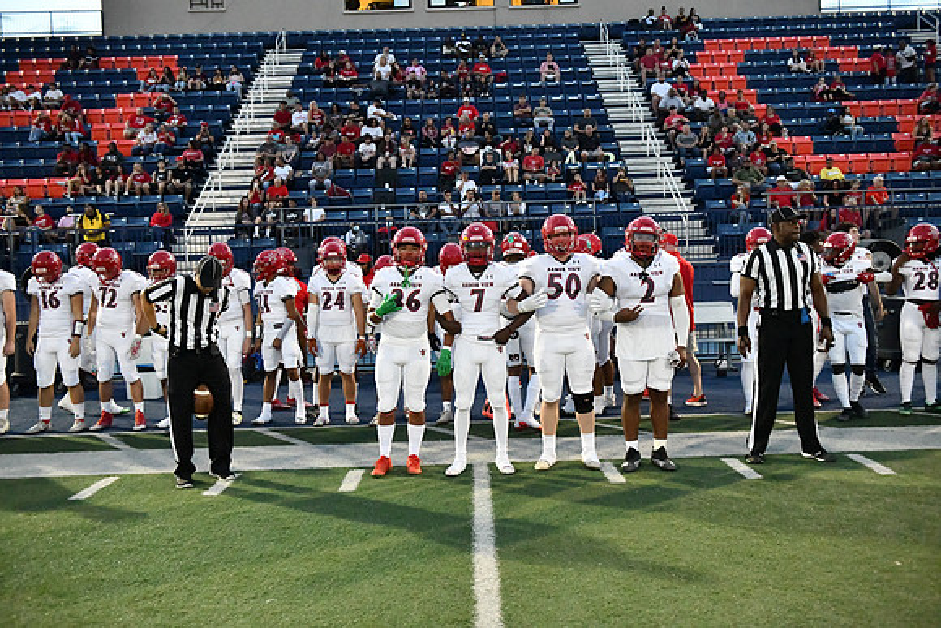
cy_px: 314
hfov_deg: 58.7
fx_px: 837
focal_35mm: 32
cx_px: 470
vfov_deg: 41.1
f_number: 3.2
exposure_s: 1/2500
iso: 16000
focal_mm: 32
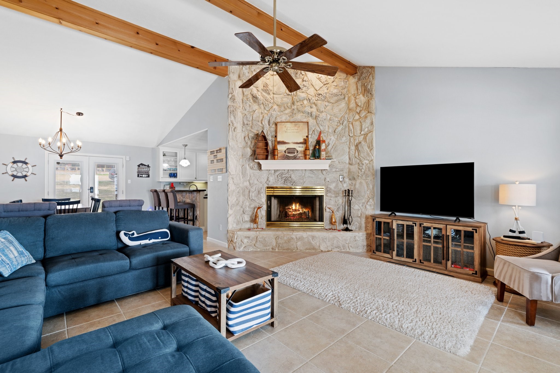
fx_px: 249
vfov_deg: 73.7
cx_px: 280
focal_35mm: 16
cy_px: 186
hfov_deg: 96.7
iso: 100
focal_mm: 16
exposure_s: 1.3
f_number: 8
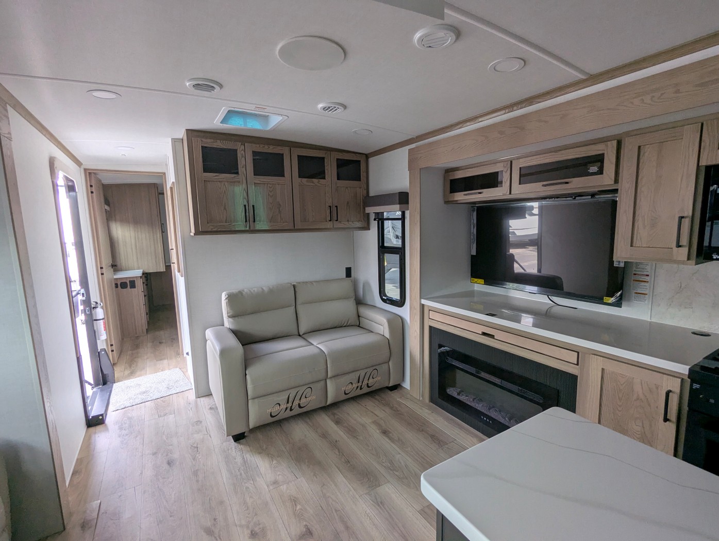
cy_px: 270
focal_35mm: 16
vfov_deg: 78.2
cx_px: 360
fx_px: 333
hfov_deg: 94.4
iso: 78
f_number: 2.2
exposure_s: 1/164
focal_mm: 2.35
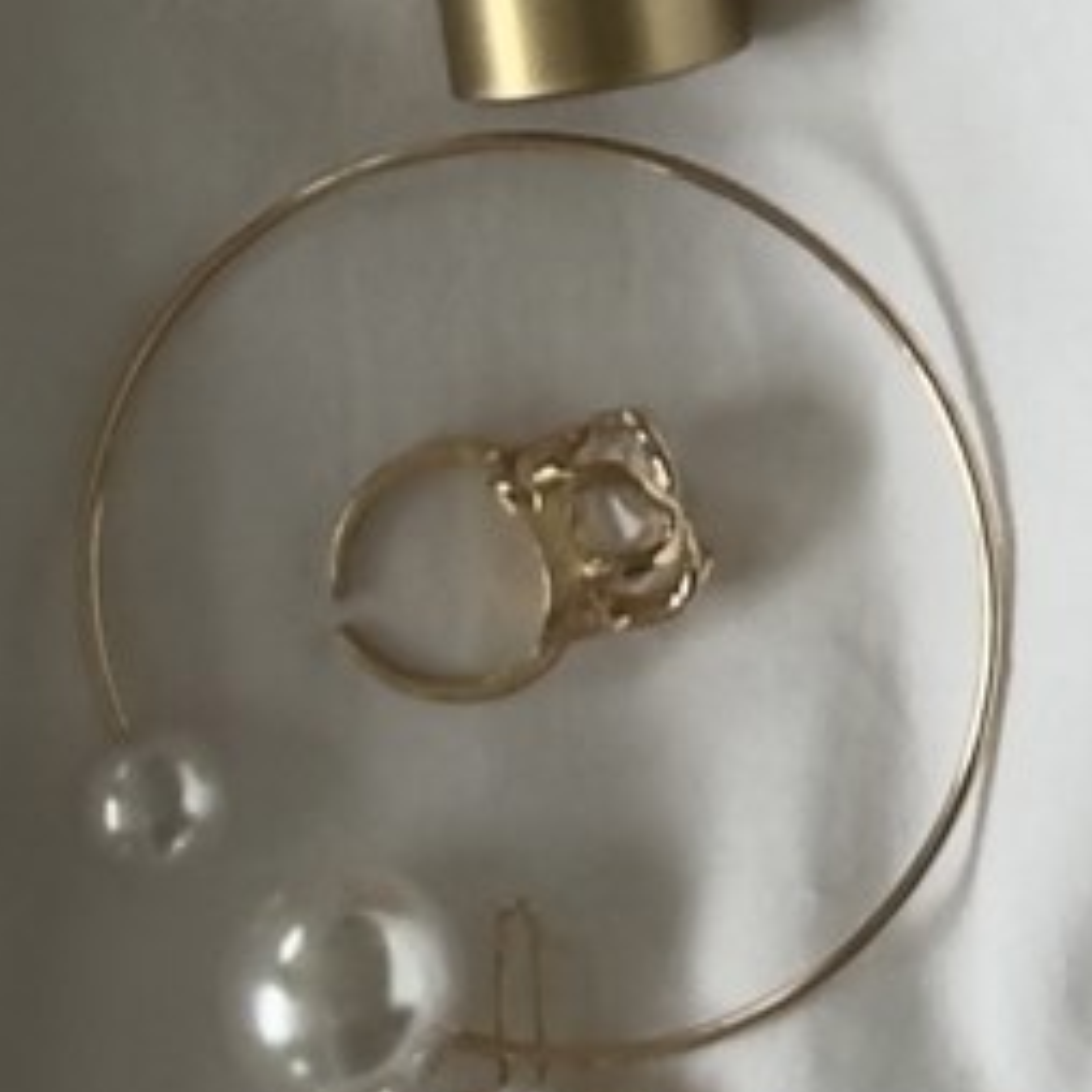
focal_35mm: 334
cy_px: -1423
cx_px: 2296
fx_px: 11921
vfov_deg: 5.1
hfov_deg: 5.1
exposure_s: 1/77
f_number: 1.78
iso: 100
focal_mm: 6.76
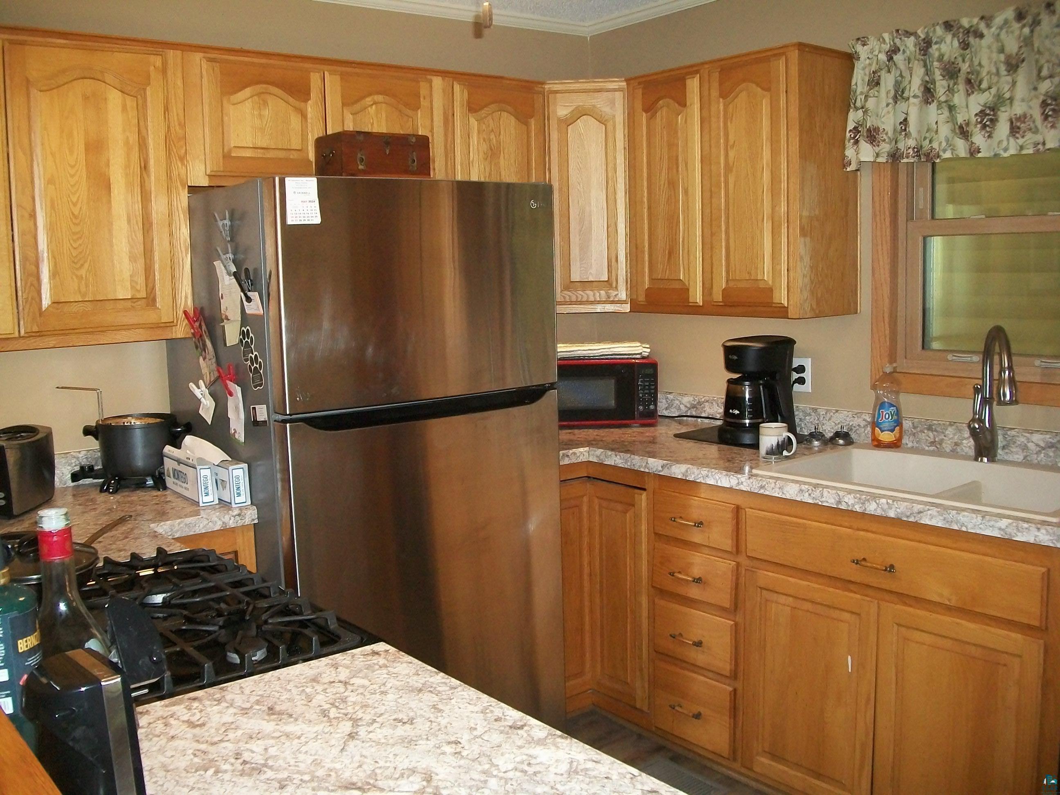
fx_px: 980
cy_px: 398
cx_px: 530
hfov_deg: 56.8
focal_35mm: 32
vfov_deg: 44.2
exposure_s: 1/60
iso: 240
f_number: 2.9
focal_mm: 5.7
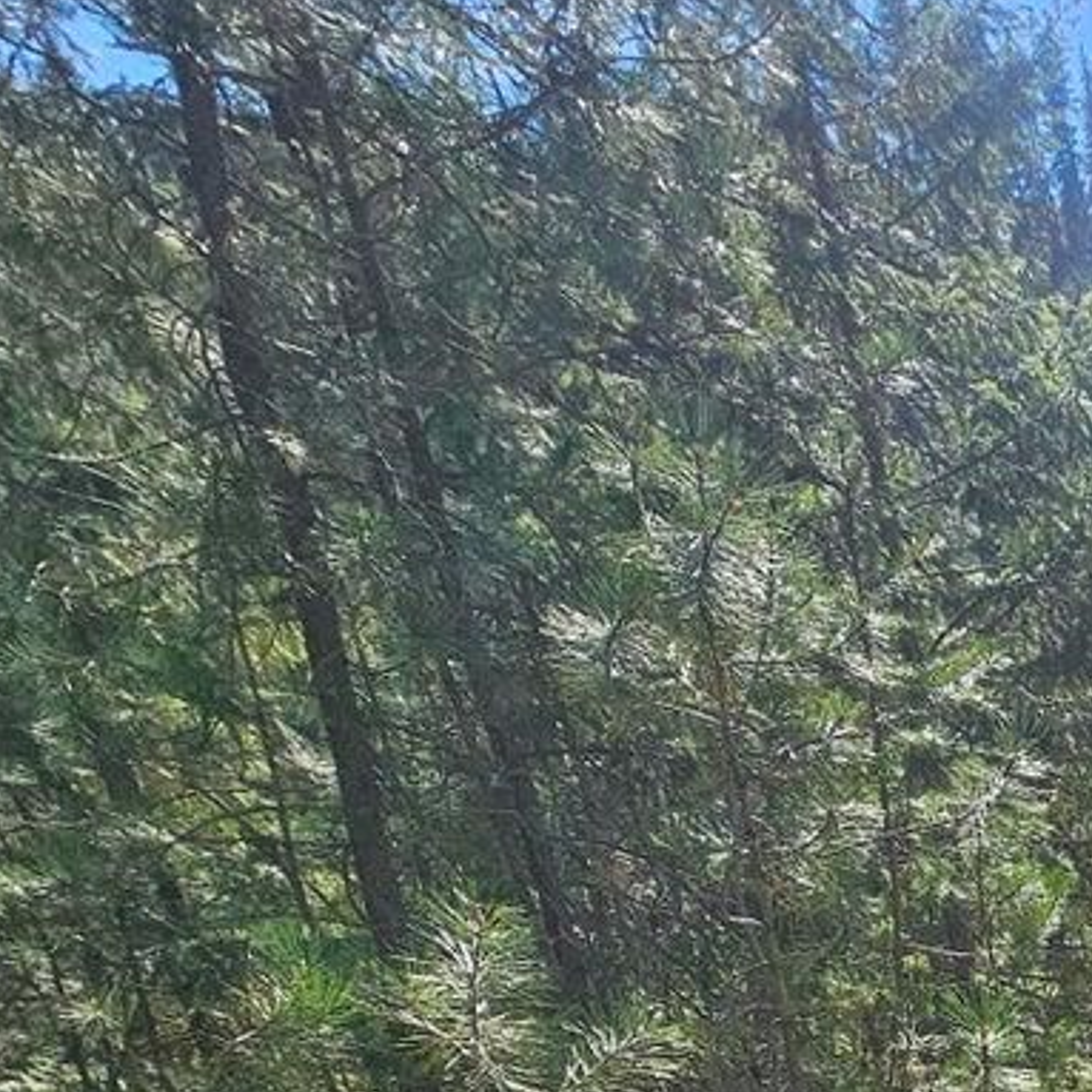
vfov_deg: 32.2
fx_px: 1463
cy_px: 1380
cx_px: 1729
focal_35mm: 41
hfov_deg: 26.2
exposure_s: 1/1179
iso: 50
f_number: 2.2
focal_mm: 2.2
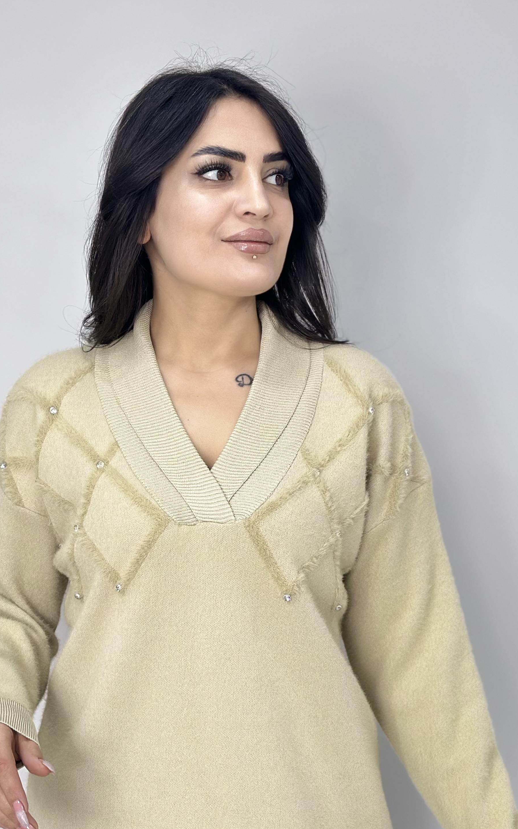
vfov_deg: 28.9
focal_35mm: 71
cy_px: 488
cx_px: 244
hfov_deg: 18.3
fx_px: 1603
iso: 125
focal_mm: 6.86
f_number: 1.78
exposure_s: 1/50
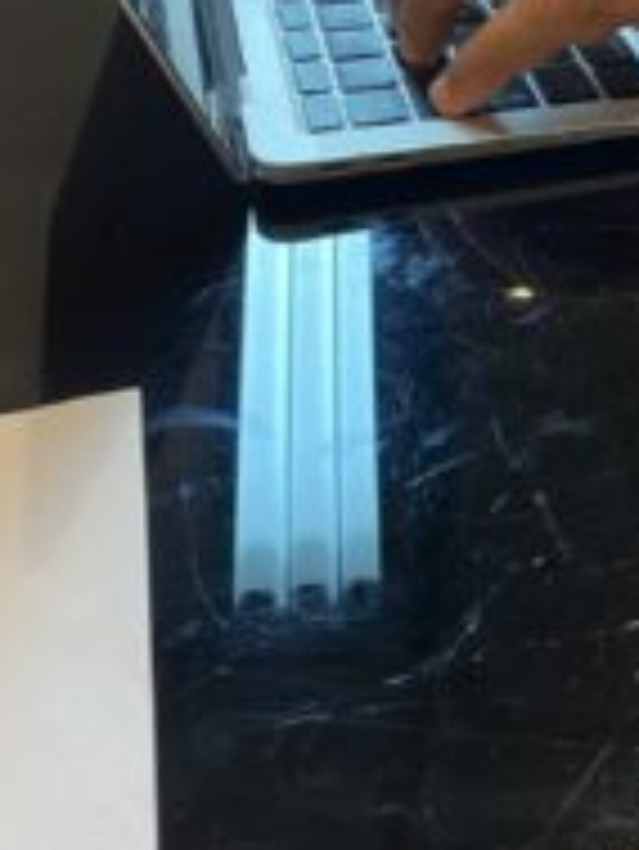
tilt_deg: -25.5
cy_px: 9
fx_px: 1352
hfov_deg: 26.1
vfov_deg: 32.3
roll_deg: -0.5
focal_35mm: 55
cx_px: 518
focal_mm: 4.25
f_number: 1.8
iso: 64
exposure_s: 1/50
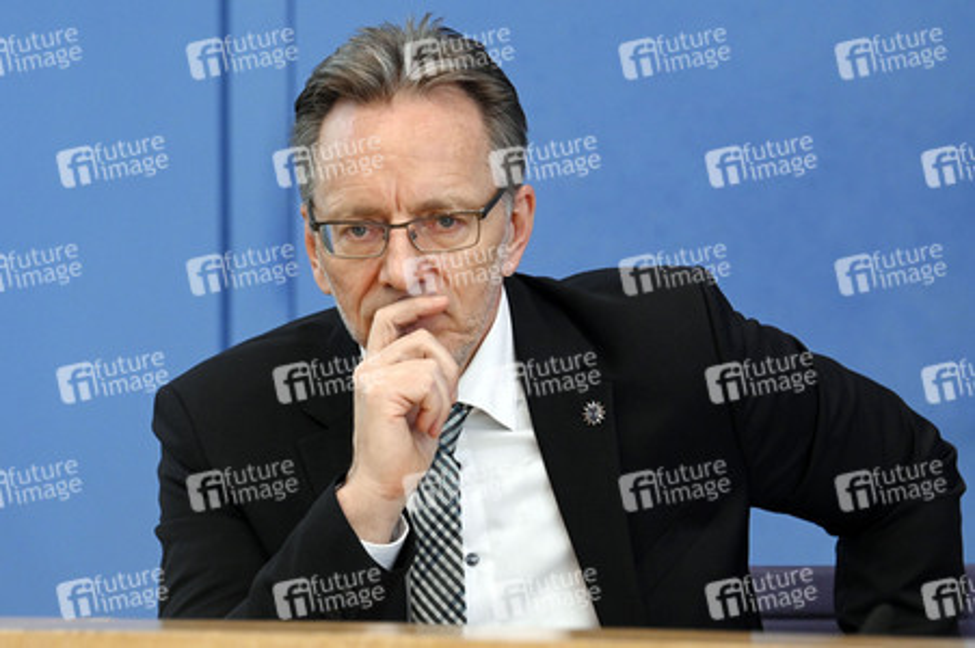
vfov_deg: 9.4
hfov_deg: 14.2
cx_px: 488
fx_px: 3924
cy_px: 324
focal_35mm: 145
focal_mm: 145
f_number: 5.6
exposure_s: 1/800
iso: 3200
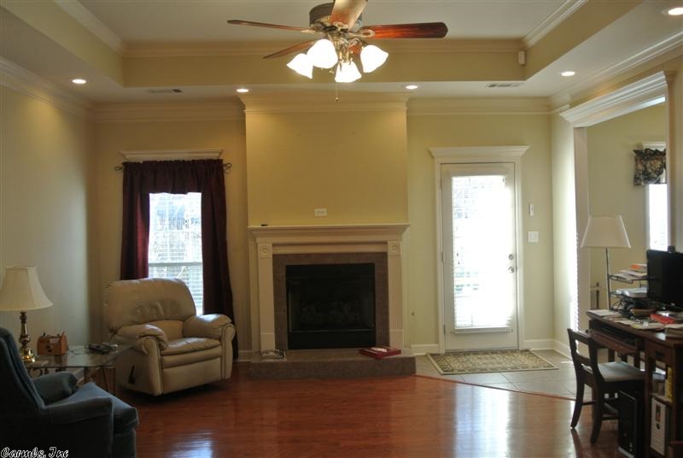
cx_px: 342
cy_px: 229
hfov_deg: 61.9
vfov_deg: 43.7
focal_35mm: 30
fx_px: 570
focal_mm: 11.4
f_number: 3.5
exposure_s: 1/100
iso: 400
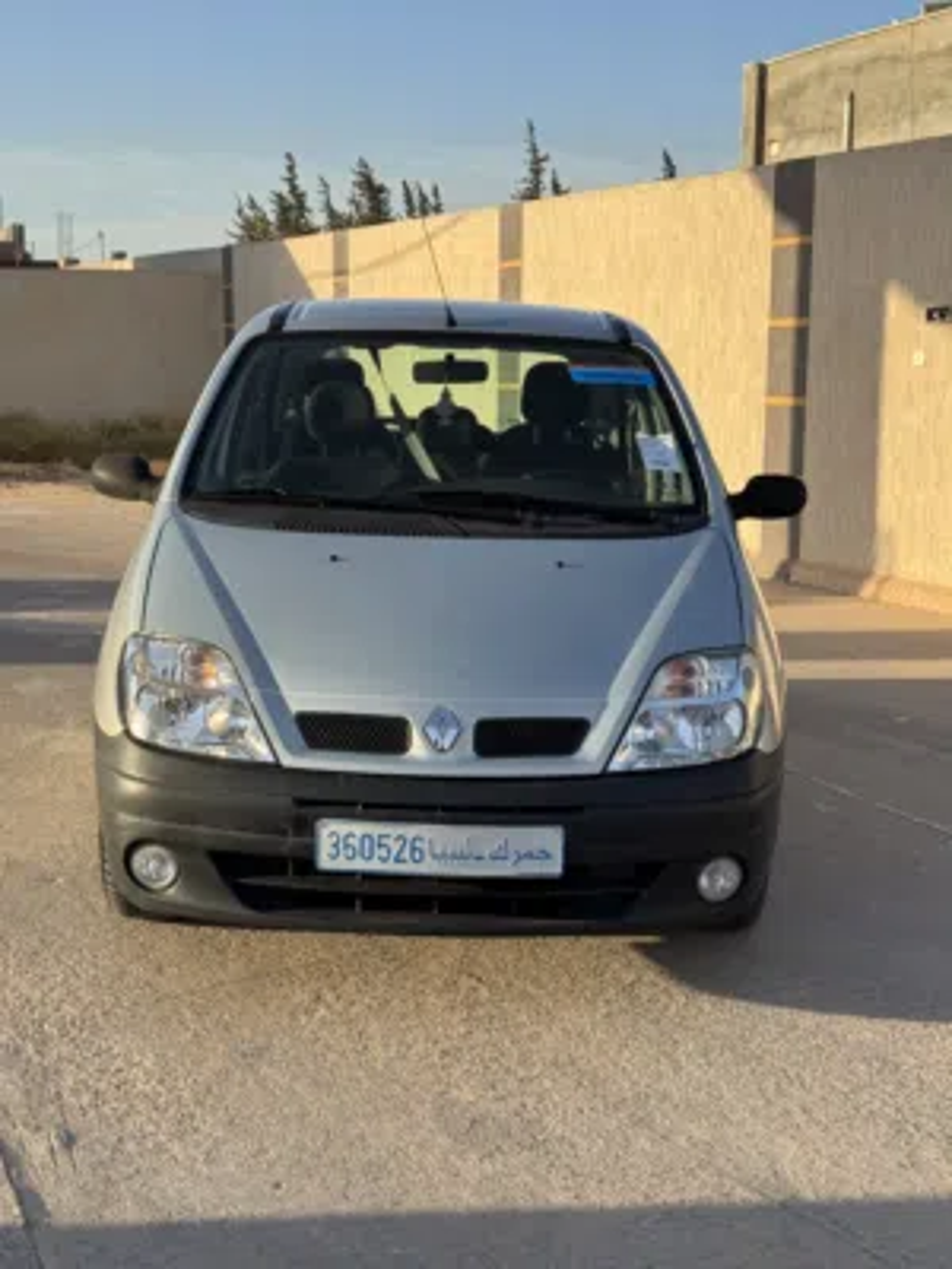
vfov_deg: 39.7
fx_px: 1760
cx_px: 476
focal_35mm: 48
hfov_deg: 30.3
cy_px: 634
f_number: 1.78
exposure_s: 1/2045
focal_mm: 6.76
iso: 64
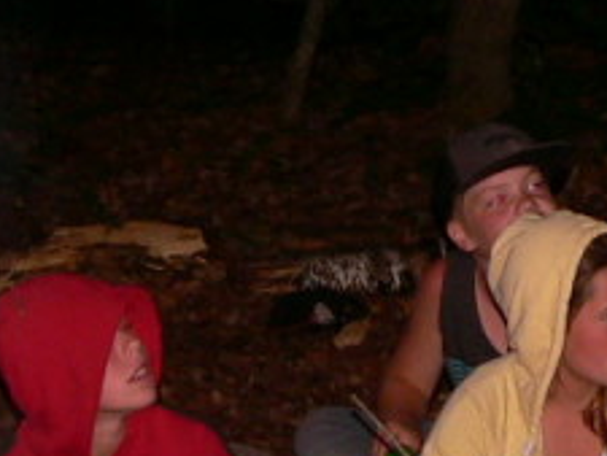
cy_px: 712
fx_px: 2877
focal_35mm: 164
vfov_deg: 8.8
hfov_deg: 12.0
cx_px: 205
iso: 100
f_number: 2.8
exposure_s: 1/60
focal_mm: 6
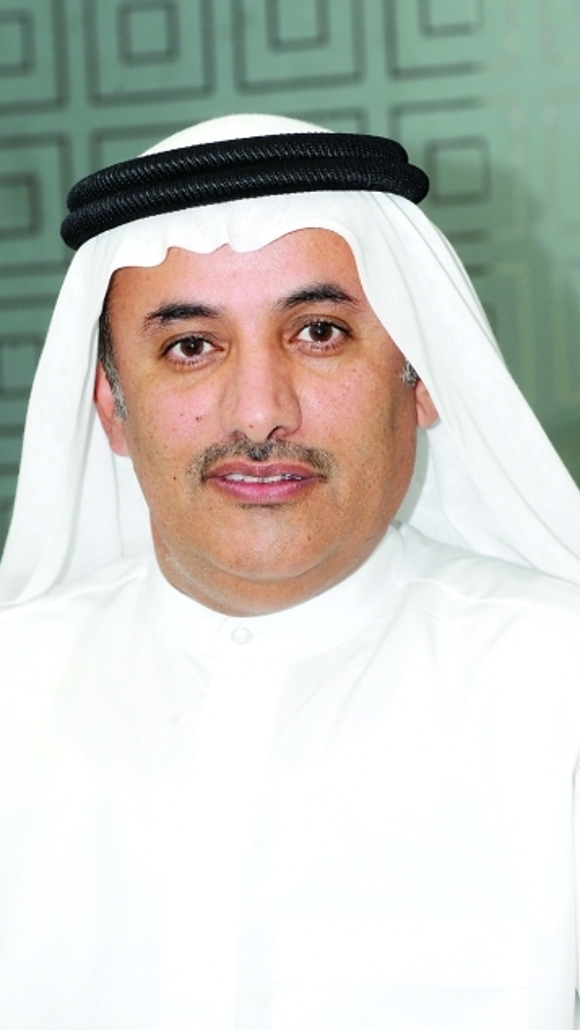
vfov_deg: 16.3
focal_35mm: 132
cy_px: 515
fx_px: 3606
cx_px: 280
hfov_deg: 9.2
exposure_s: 1/200
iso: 400
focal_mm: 125
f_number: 7.1
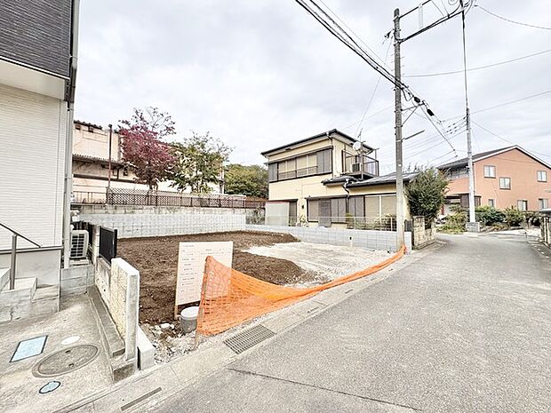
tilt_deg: +3.1
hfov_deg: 102.1
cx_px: 276
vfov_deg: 85.7
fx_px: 223
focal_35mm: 14
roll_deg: -1.1
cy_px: 206
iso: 50
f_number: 2.2
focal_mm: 2.22
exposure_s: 1/932
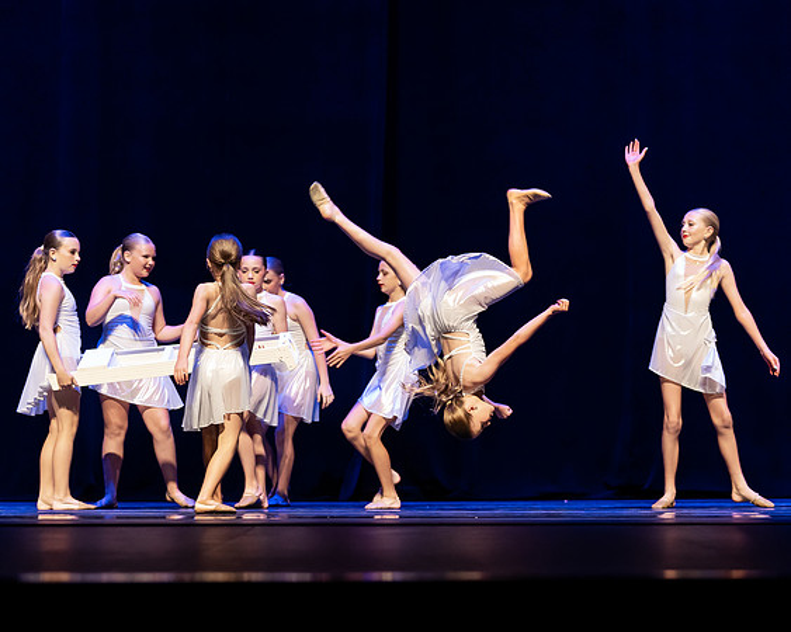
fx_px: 2545
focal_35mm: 109
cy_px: 433
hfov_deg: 17.6
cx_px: 524
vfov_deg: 14.1
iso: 3200
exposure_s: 1/640
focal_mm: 67
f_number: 2.5
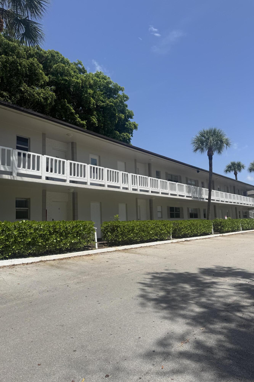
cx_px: 134
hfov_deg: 51.3
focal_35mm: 25
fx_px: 265
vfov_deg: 71.5
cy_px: 191
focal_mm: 6.76
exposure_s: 1/5814
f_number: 1.78
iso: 80
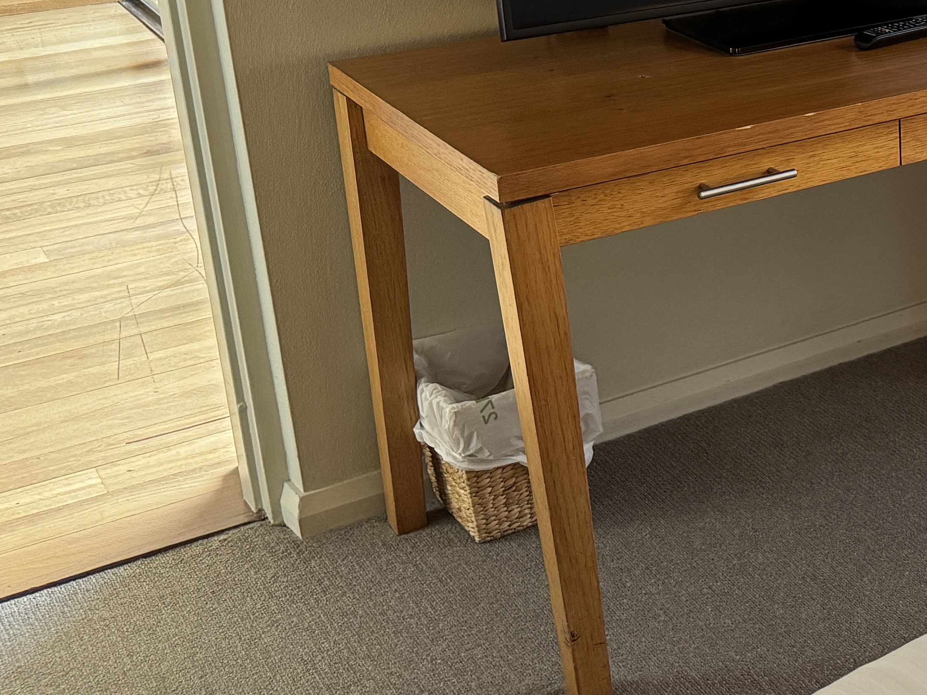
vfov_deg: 23.2
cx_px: 1140
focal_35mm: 62
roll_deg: -0.6
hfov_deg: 27.2
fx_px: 1660
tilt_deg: -17.6
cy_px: 105
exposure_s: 1/60
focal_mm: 6.76
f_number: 1.78
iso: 320
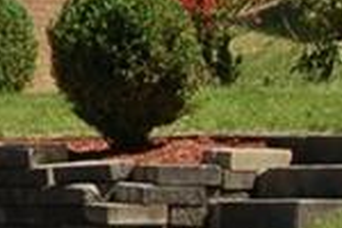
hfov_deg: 5.1
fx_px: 3686
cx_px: -549
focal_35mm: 388
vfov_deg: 3.5
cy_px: -185
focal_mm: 38
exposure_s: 1/320
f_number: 9
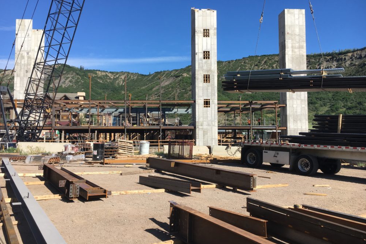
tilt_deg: +5.8
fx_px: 315
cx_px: 181
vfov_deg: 42.3
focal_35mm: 31
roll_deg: +0.7
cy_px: 110
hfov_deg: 60.3
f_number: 2.2
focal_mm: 4.15
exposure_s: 1/1399
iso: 25
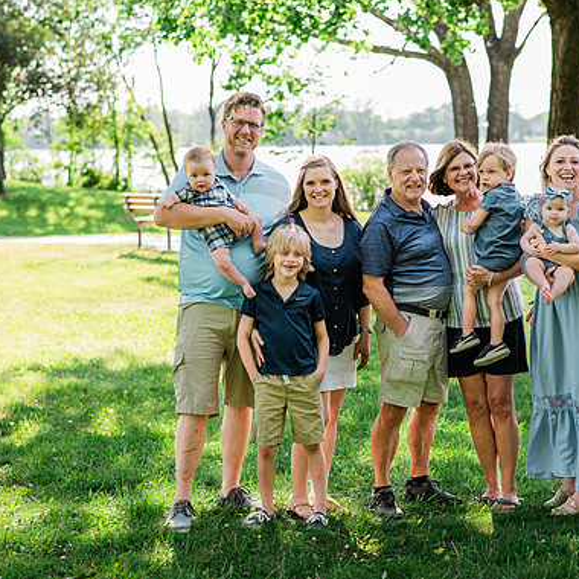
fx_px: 1533
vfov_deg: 21.4
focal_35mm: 81
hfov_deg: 21.3
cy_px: 309
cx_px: 399
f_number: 2.8
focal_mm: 58
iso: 200
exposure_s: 1/500
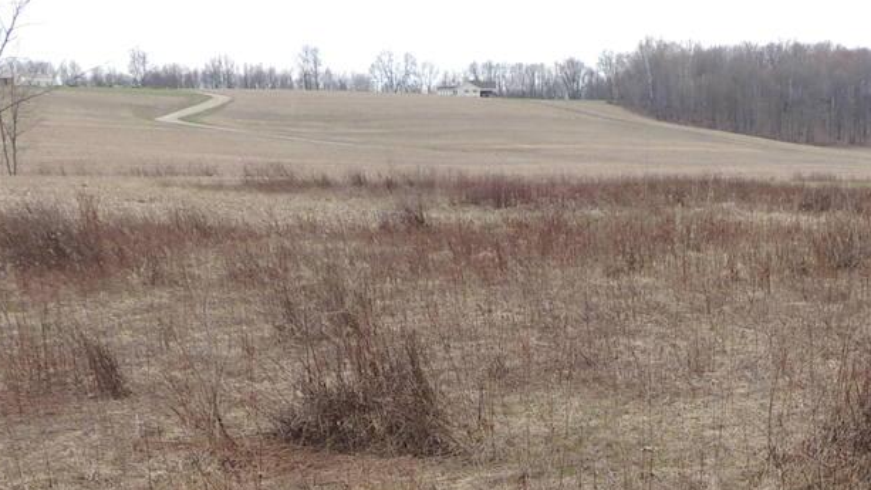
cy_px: 714
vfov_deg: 17.2
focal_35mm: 64
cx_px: 618
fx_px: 1478
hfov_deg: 32.4
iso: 100
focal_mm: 4.3
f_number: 3
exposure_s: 1/640
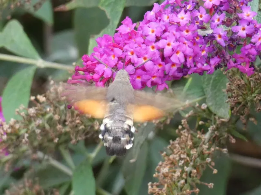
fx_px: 1636
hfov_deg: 9.1
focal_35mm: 217
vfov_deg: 6.8
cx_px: 130
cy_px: 98
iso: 500
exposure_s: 1/80
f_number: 5.5
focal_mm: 38.9
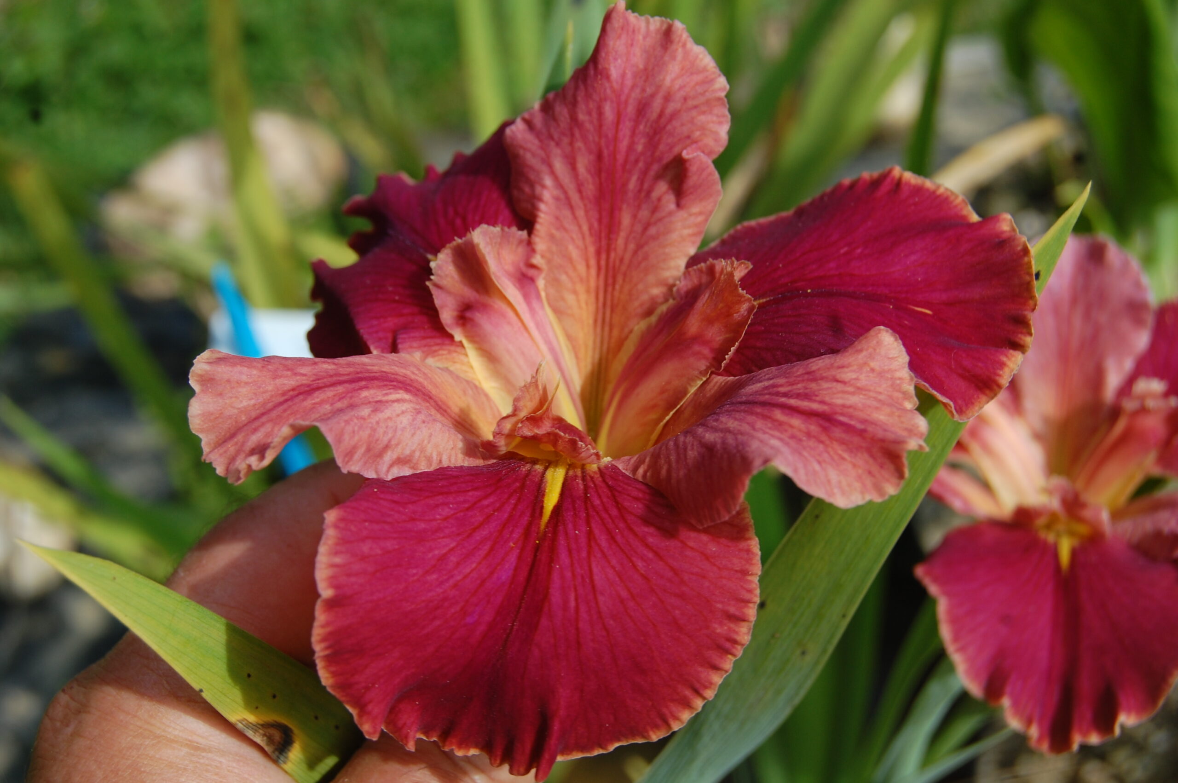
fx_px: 1863
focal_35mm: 57
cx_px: 589
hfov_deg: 35.1
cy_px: 392
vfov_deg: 23.7
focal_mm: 38
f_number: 8
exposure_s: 1/250
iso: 200
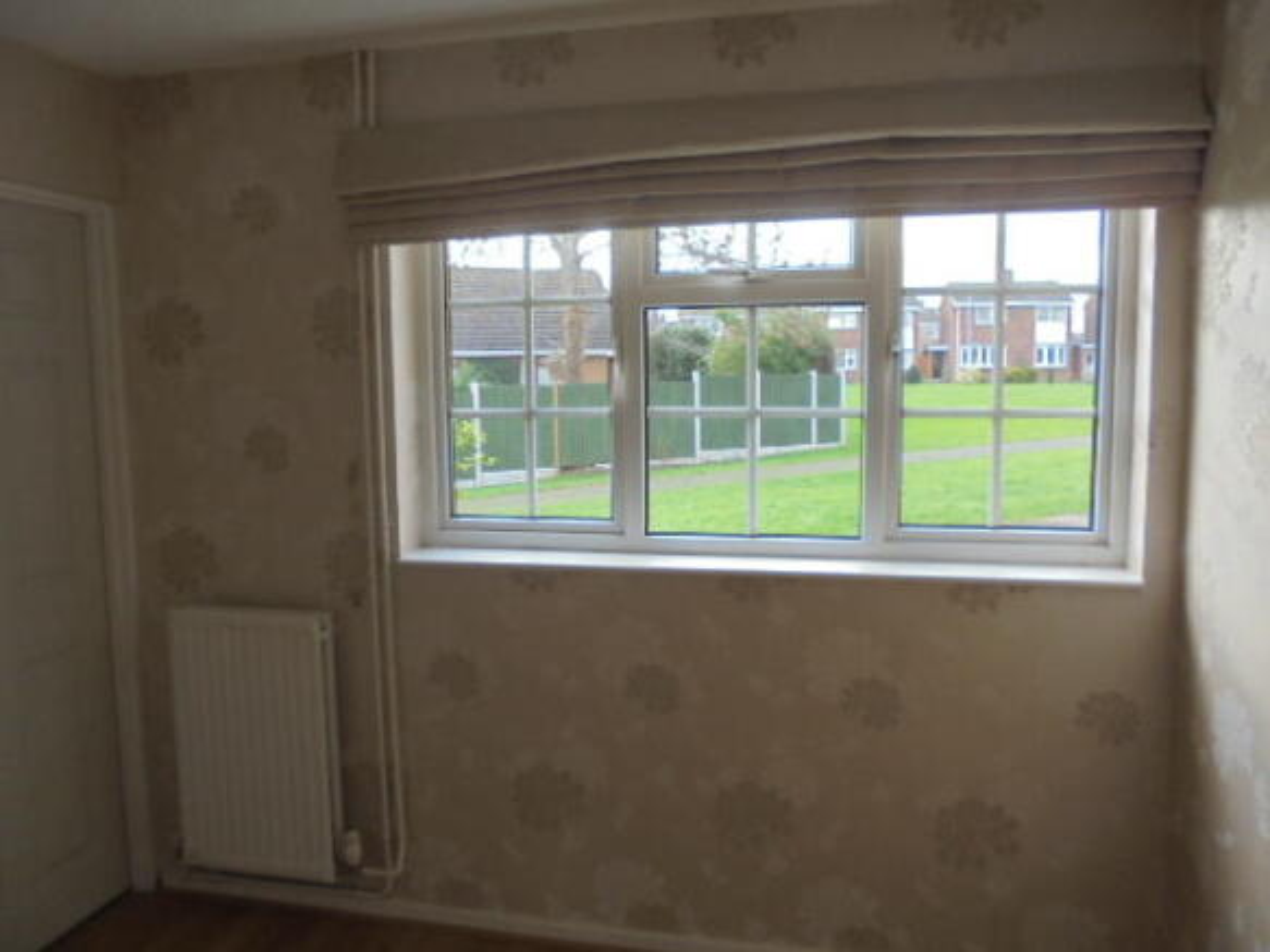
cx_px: 635
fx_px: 954
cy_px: 476
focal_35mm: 26
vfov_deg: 53.0
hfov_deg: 67.3
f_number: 3.5
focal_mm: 4.6
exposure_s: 1/40
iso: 100
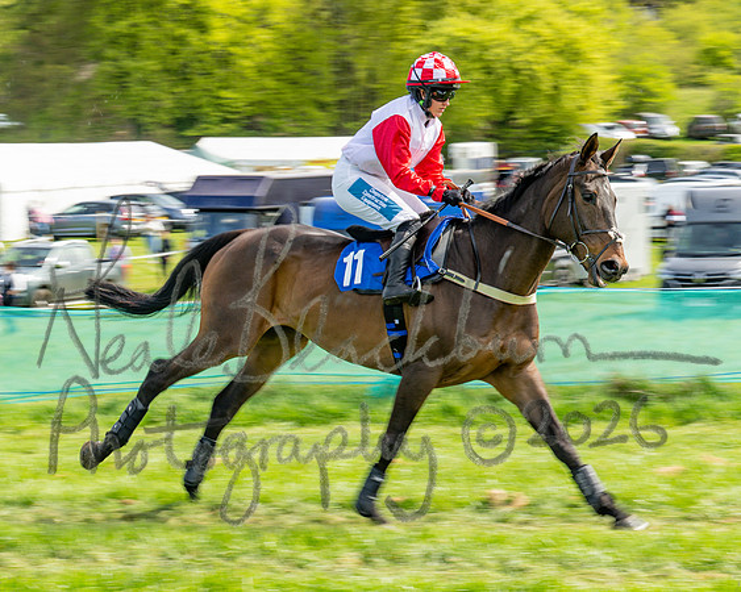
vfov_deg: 12.2
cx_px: 157
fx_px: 2762
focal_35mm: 126
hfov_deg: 15.2
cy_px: 404
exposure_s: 1/160
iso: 100
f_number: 9
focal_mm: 70
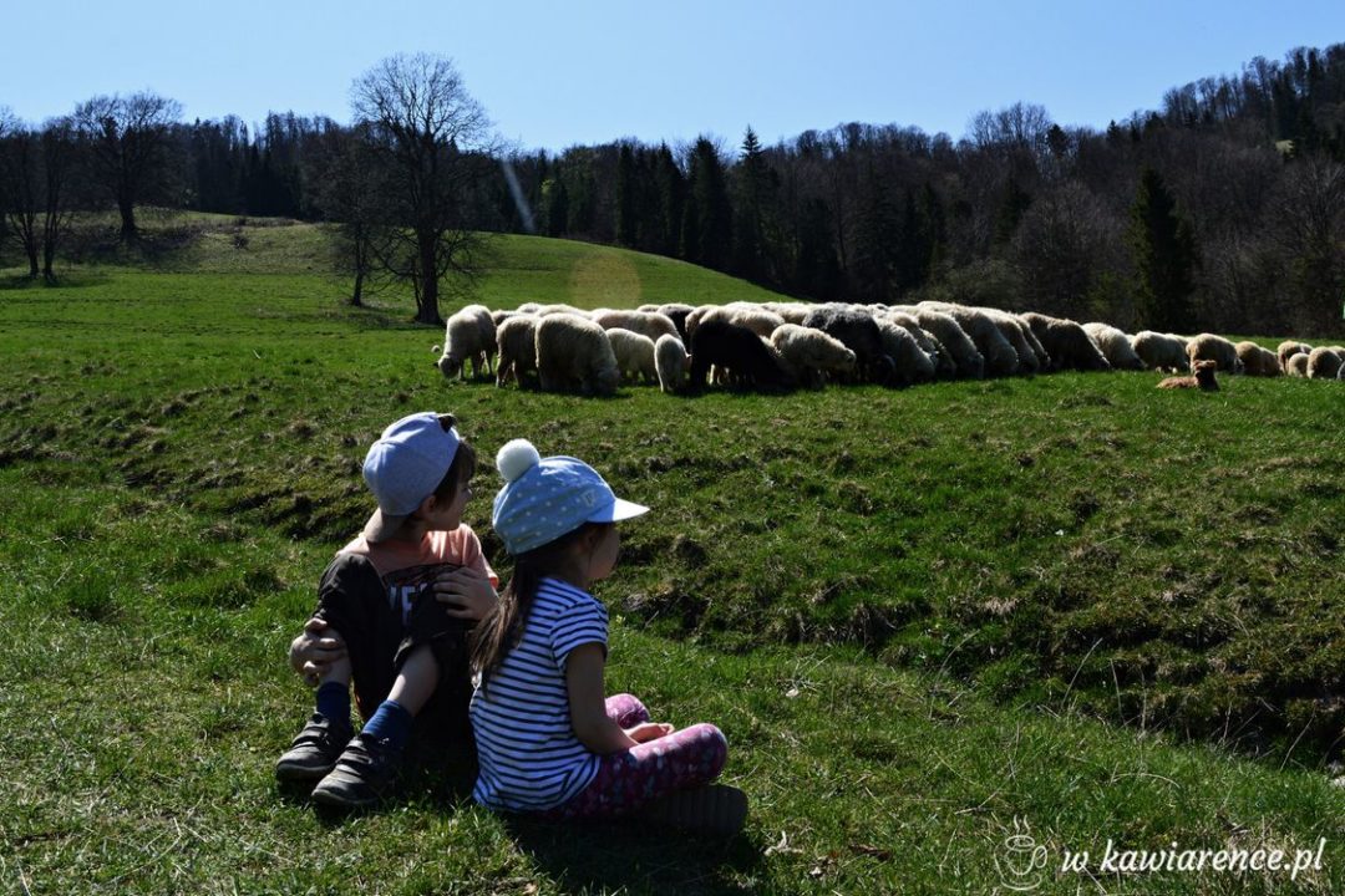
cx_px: 672
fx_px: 1233
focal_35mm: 33
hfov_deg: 57.2
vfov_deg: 40.0
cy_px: 448
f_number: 11
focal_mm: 22
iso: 400
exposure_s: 1/400
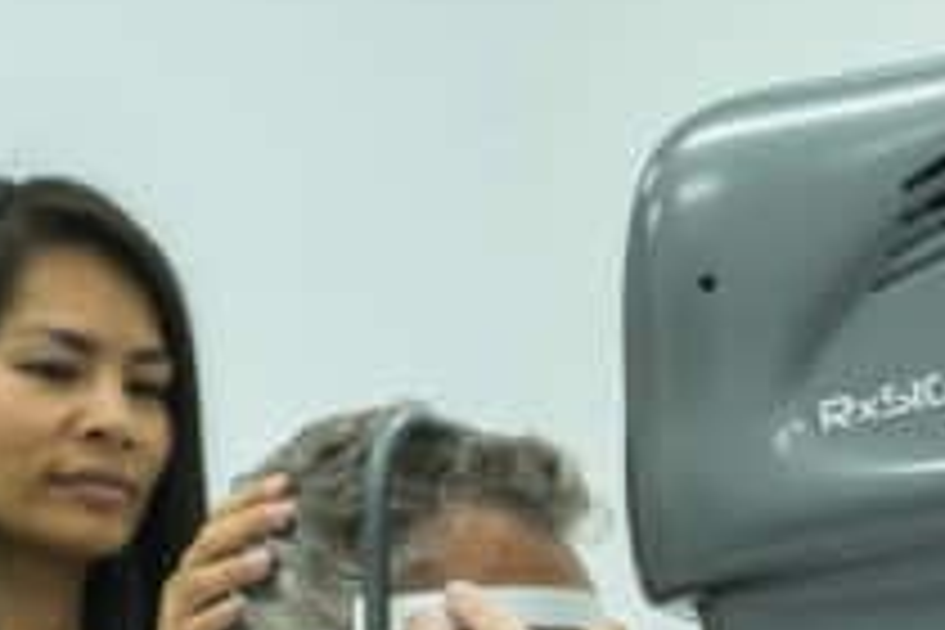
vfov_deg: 7.9
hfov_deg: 12.2
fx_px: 4410
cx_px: 801
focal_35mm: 168
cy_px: 1096
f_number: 5.6
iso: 500
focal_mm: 47
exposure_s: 1/60
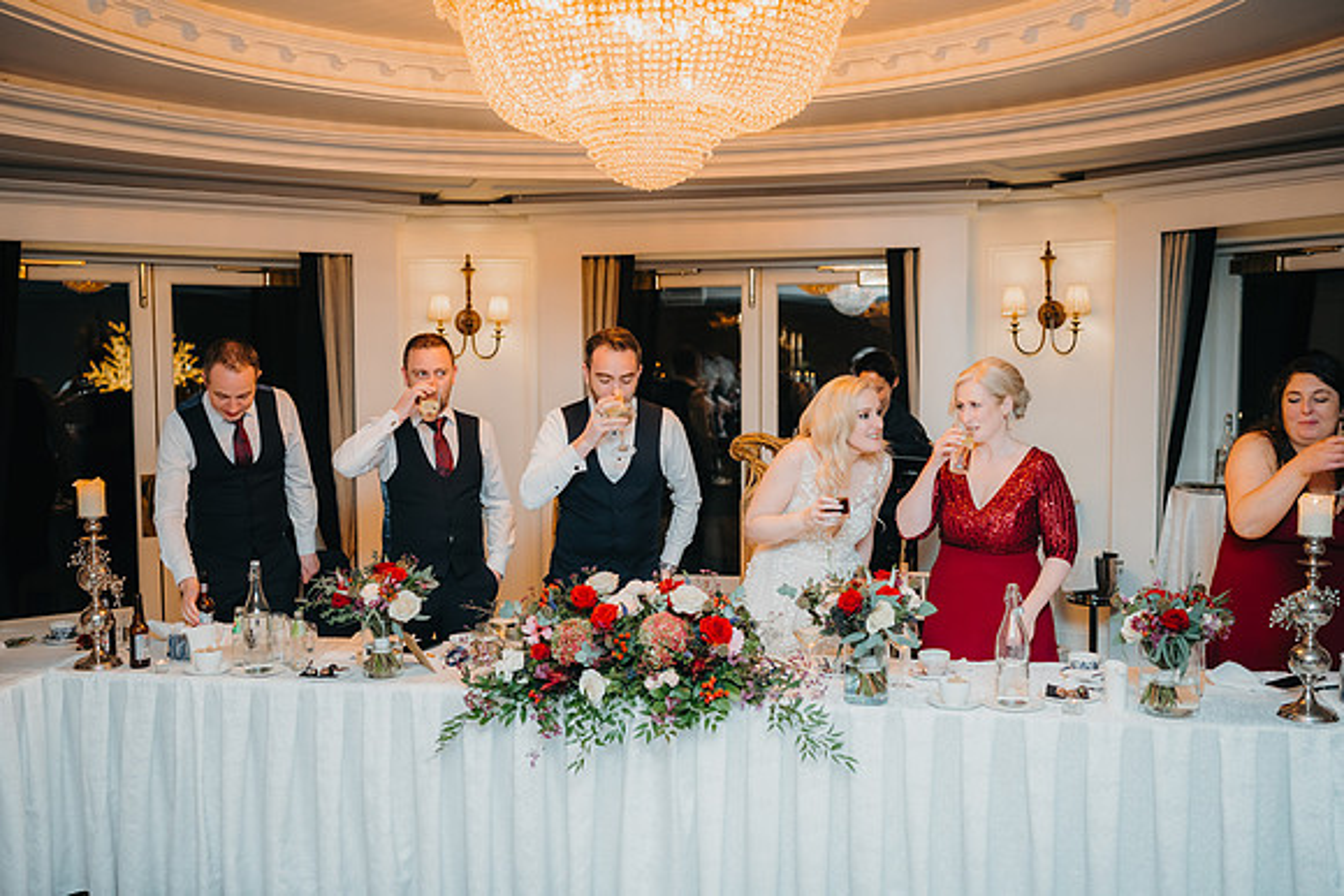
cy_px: 444
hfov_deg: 52.5
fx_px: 1364
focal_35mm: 37
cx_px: 653
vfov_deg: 36.4
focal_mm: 35
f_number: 2
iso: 400
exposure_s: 1/200
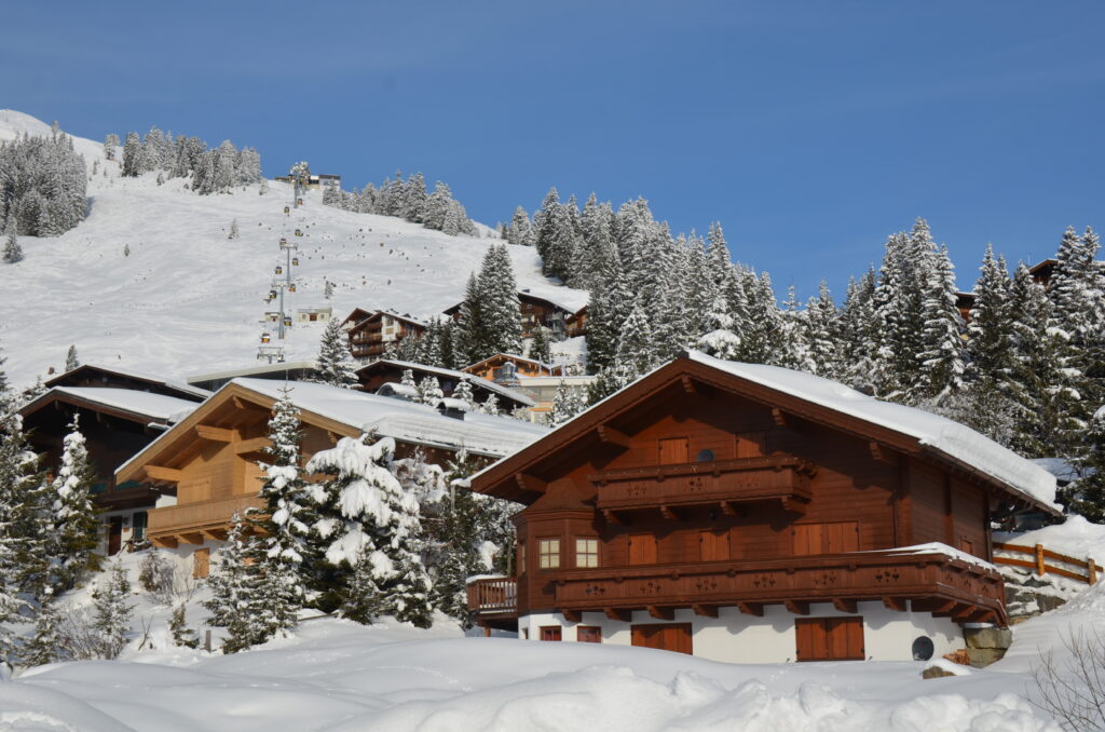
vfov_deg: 22.5
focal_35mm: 60
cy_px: 366
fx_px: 1838
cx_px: 552
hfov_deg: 33.5
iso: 100
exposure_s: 1/320
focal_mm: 40
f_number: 9
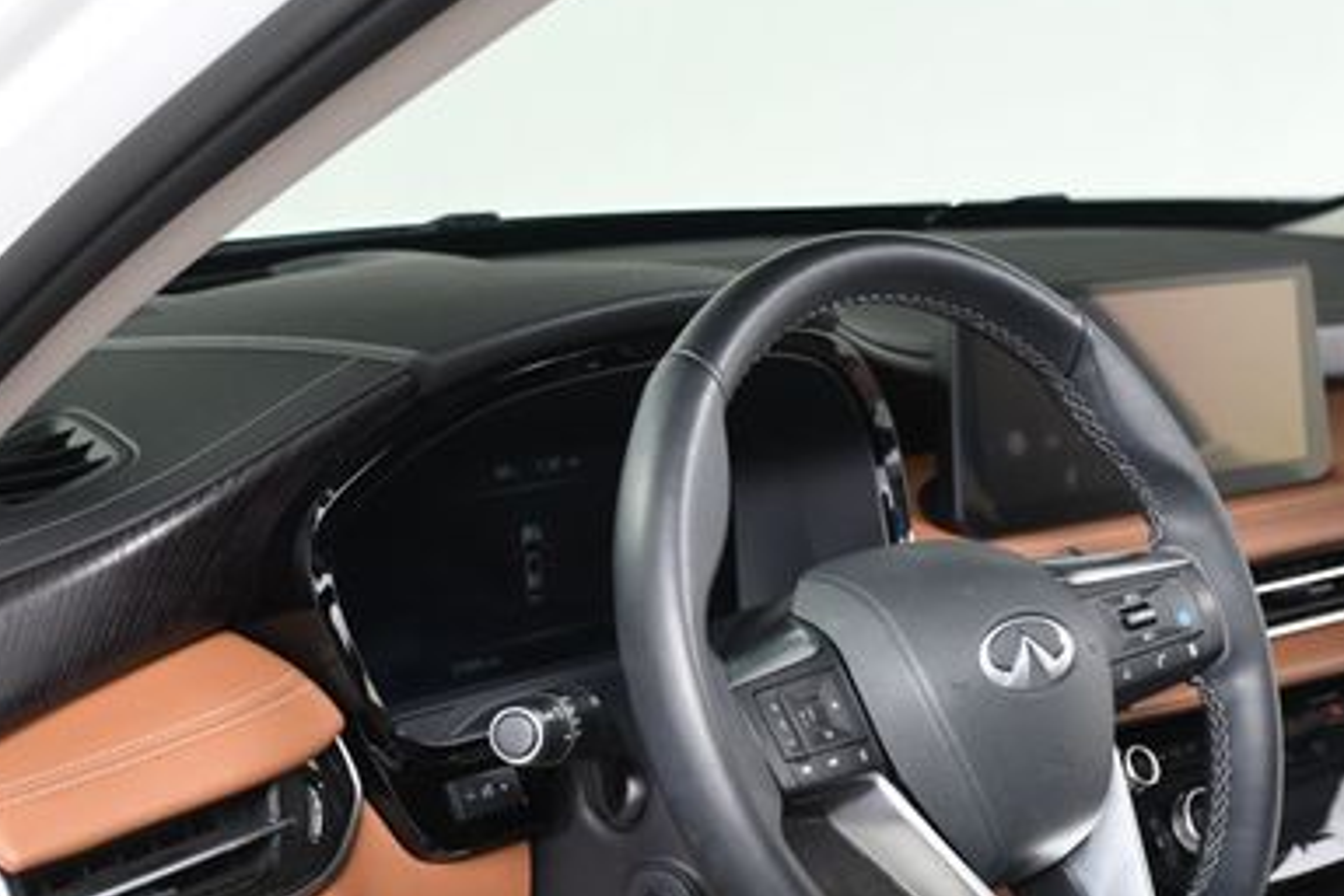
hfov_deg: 30.9
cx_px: 784
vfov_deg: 20.7
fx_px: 2426
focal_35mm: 65
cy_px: 696
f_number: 3.8
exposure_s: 1/160
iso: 100
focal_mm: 26
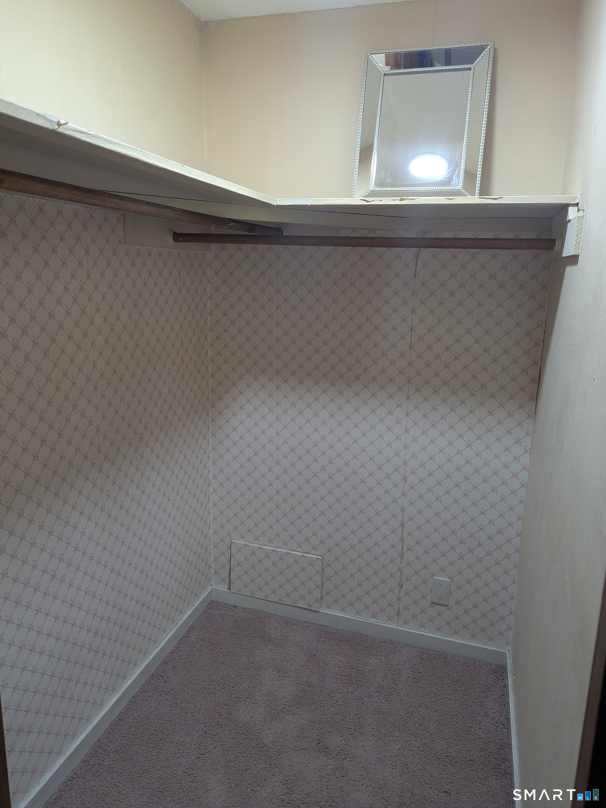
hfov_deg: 56.8
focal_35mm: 24
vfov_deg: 71.6
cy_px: 404
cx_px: 303
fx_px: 560
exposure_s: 1/120
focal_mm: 6.81
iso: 324
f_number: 1.85
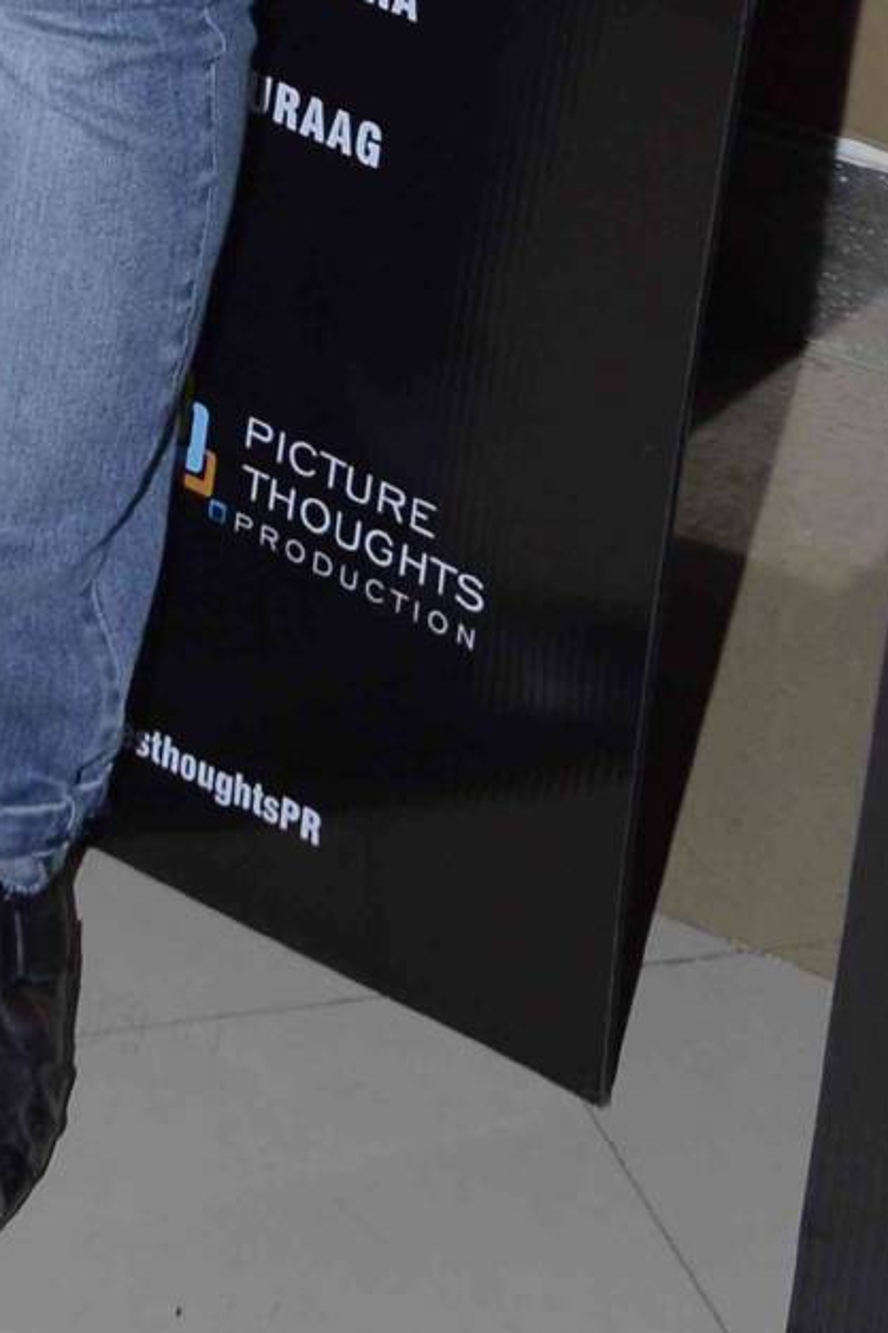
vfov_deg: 11.2
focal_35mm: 166
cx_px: -224
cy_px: -1371
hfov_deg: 8.2
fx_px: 6145
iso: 400
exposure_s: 1/160
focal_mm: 24
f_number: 7.1
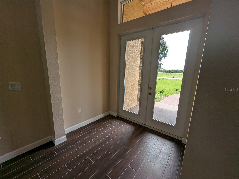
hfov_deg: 106.2
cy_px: 90
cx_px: 120
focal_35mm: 13
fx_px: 90
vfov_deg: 89.9
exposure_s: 1/320
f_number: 2.2
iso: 60
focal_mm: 1.95
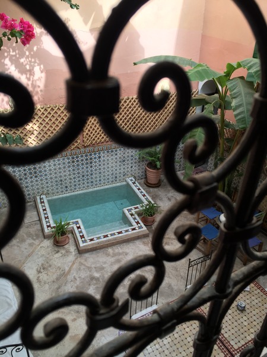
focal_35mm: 29
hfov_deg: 48.2
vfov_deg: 61.7
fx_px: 298
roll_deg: -0.4
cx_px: 134
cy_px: 178
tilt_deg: -32.7
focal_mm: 4.15
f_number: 2.2
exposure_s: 1/100
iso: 32
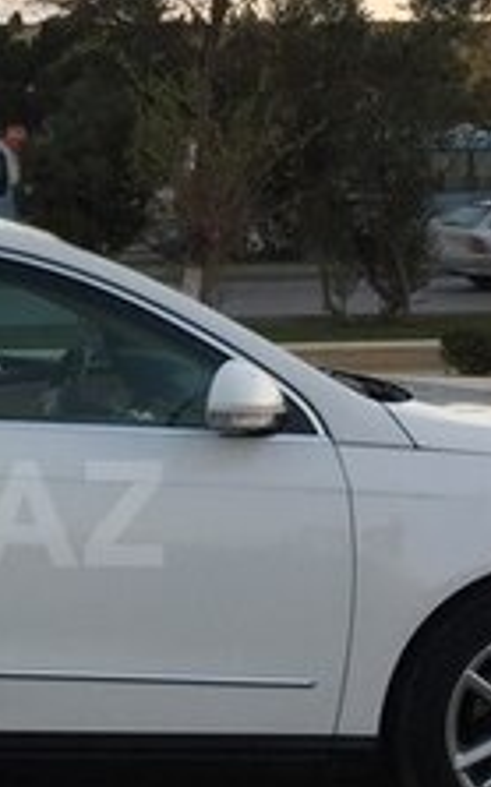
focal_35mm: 91
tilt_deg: -9.9
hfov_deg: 13.6
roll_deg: +0.8
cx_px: -198
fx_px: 1952
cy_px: 513
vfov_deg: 22.7
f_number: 2.2
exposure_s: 1/100
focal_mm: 4.15
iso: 50
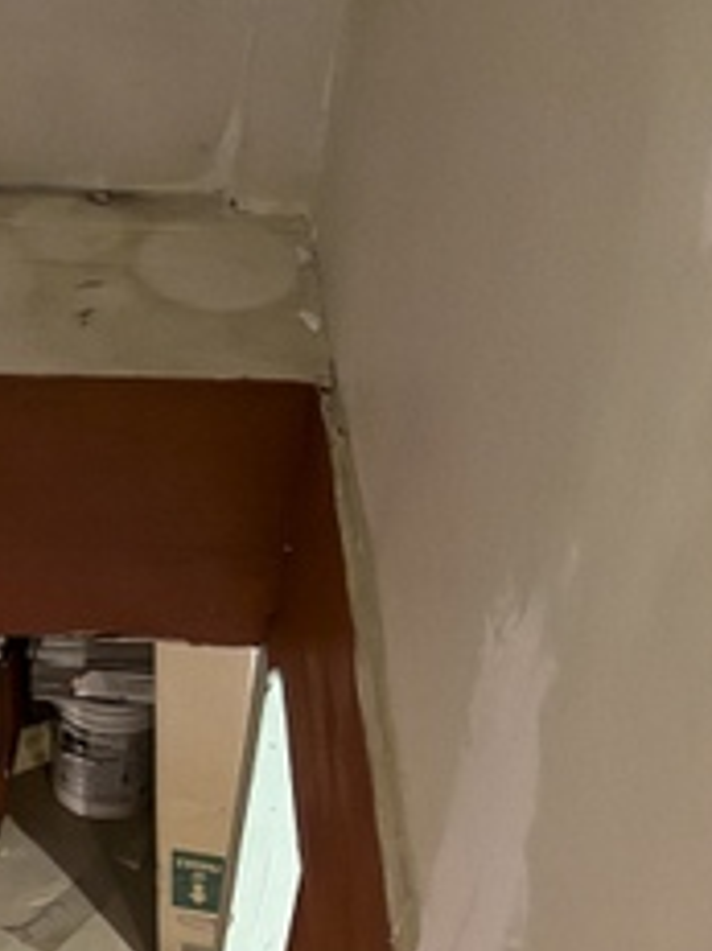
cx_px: -103
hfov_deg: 17.1
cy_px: 1367
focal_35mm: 83
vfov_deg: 20.6
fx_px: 2278
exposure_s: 1/20
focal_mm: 6.76
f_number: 1.78
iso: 1600
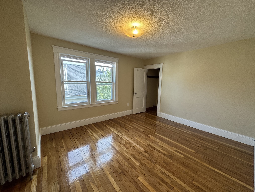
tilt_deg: -6.7
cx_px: 128
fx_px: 103
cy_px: 96
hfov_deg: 102.1
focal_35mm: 14
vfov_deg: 85.7
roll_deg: -1.8
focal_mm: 2.22
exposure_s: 1/120
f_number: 2.2
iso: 80
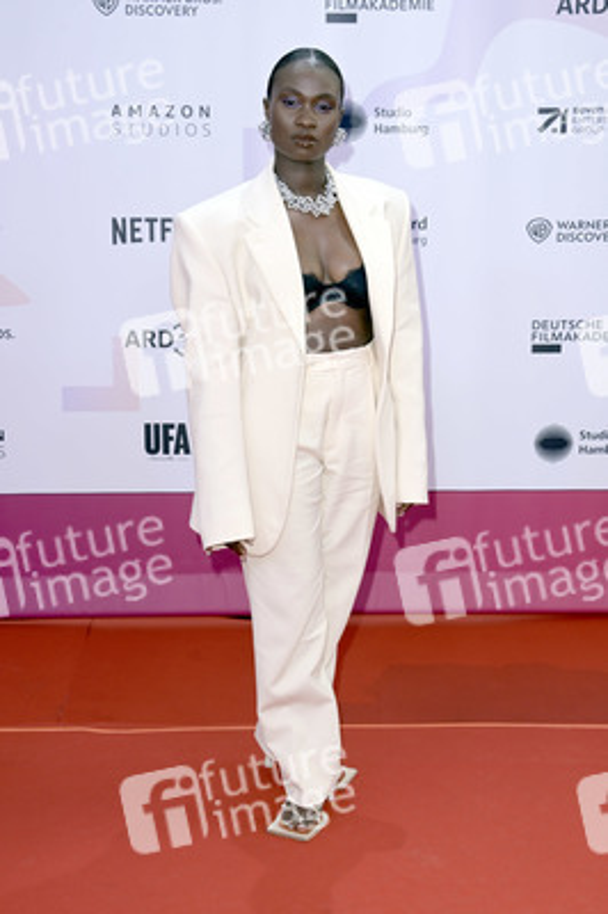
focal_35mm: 50
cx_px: 304
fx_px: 1269
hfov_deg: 26.9
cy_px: 457
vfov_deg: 39.6
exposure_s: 1/250
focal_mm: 50
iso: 400
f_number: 5.6
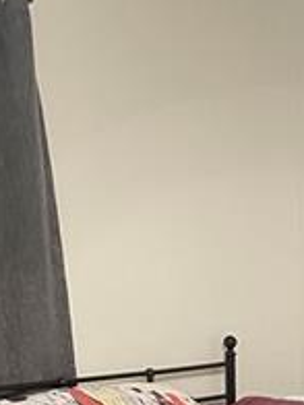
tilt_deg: -12.4
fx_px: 1194
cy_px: 546
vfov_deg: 17.9
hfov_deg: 14.1
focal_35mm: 102
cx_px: 354
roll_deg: -0.3
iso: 400
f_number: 1.6
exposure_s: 1/60
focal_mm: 4.2
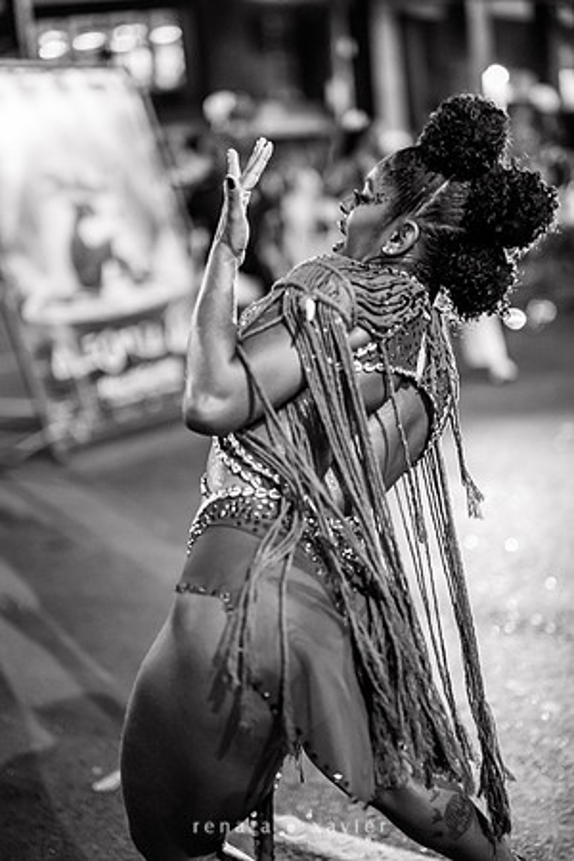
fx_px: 1196
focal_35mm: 50
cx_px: 287
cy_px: 430
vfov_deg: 39.6
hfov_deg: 27.0
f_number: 1.2
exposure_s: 1/320
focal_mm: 50
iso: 2000
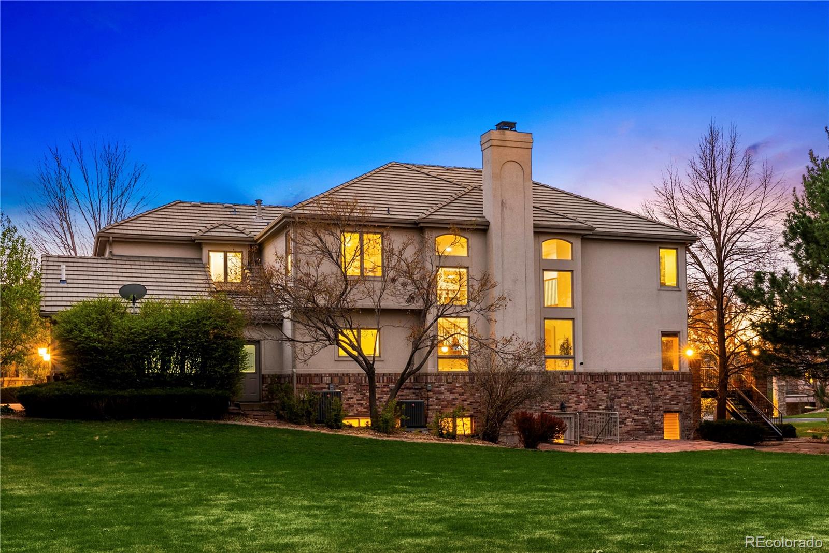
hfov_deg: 47.7
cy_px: 276
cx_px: 414
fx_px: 938
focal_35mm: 41
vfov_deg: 32.9
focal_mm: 40.7
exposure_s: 4
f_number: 9
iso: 200
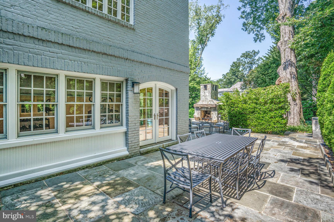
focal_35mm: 16
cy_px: 111
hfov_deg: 96.7
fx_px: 148
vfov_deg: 73.7
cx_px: 167
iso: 500
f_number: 8
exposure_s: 1/320
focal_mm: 16
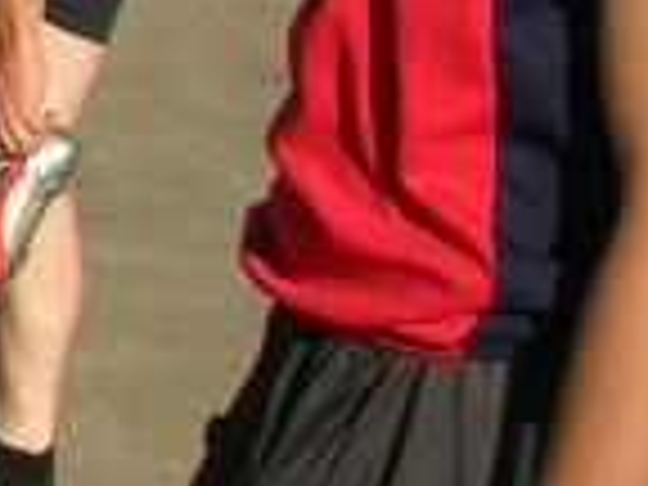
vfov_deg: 6.8
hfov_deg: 8.3
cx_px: -1143
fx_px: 3950
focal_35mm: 211
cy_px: -459
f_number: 4.8
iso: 64
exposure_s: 1/641
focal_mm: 7.8
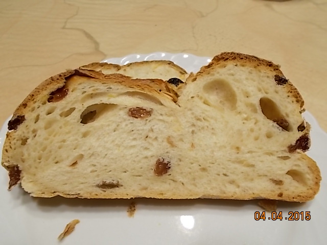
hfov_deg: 60.0
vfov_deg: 46.8
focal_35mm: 30
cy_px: 122
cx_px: 164
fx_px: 283
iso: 80
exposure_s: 1/25
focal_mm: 5.3
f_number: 3.4
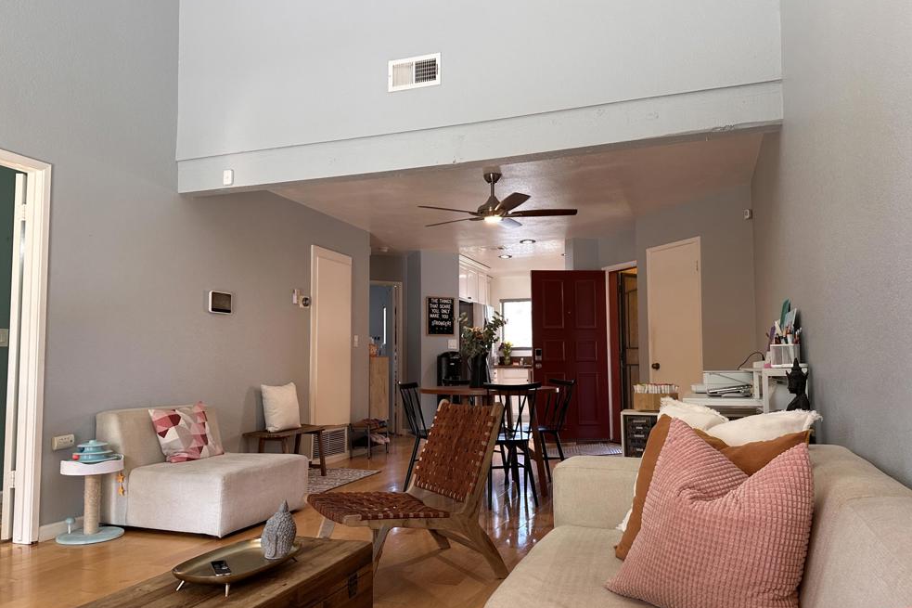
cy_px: 319
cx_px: 468
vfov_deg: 49.5
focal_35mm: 26
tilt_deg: +4.4
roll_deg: +0.5
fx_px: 659
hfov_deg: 69.4
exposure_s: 1/120
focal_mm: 6.86
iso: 160
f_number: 1.78
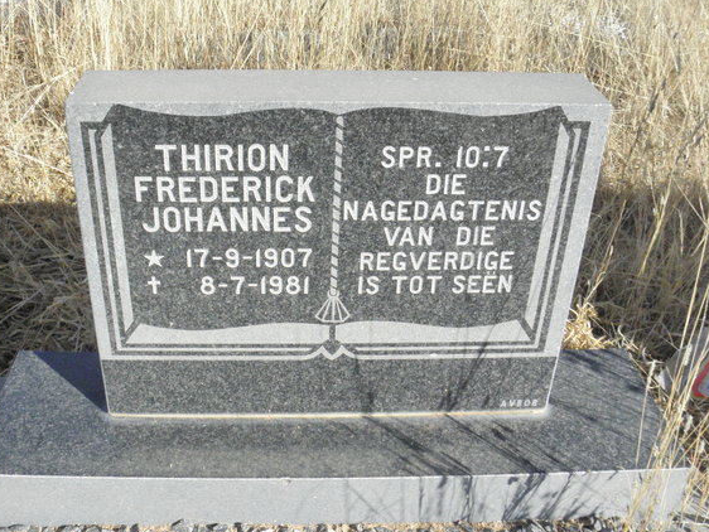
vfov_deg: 38.5
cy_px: 202
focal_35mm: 37
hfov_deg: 49.8
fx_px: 758
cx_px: 288
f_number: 6.3
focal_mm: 4.6
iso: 200
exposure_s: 1/500
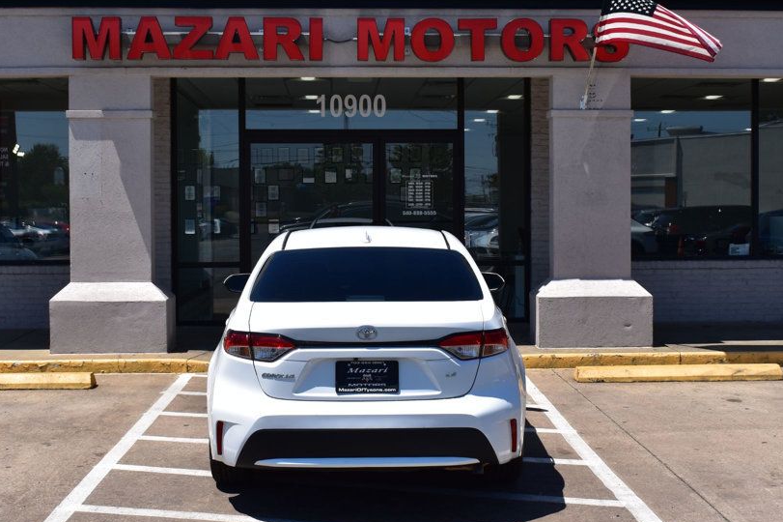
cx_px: 399
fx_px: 1152
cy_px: 246
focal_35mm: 53
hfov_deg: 37.5
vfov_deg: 25.5
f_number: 11
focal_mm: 28
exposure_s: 1/500
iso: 250
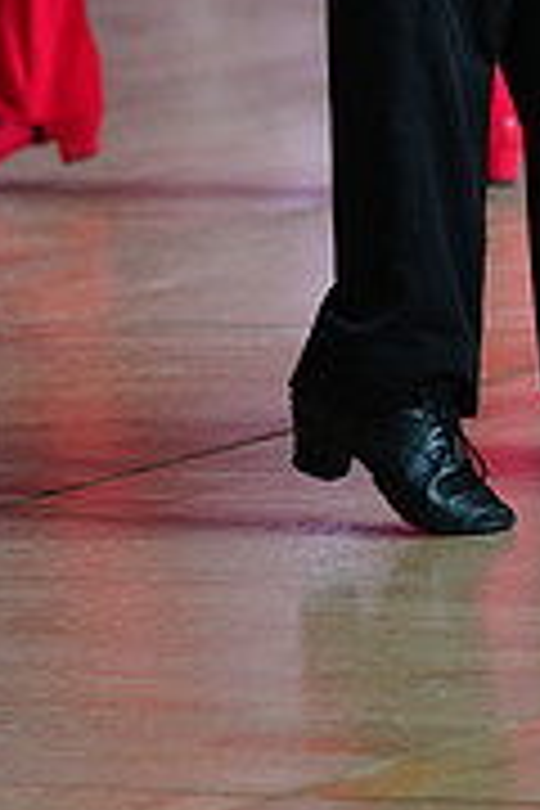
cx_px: 740
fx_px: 9494
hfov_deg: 3.2
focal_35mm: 422
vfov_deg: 4.8
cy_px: -441
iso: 2000
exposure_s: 1/400
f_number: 2.8
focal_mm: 131
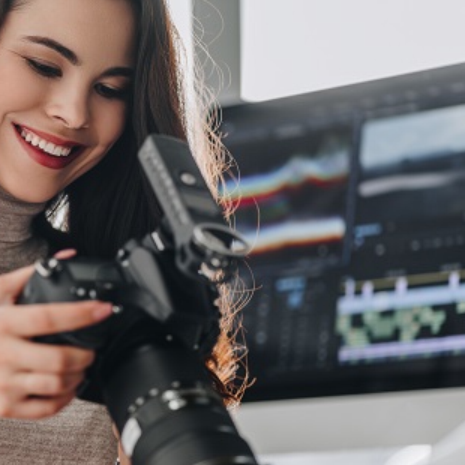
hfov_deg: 12.1
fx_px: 2188
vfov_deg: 12.1
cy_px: 248
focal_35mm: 144
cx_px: 140
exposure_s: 1/200
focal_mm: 105
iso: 320
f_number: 3.5
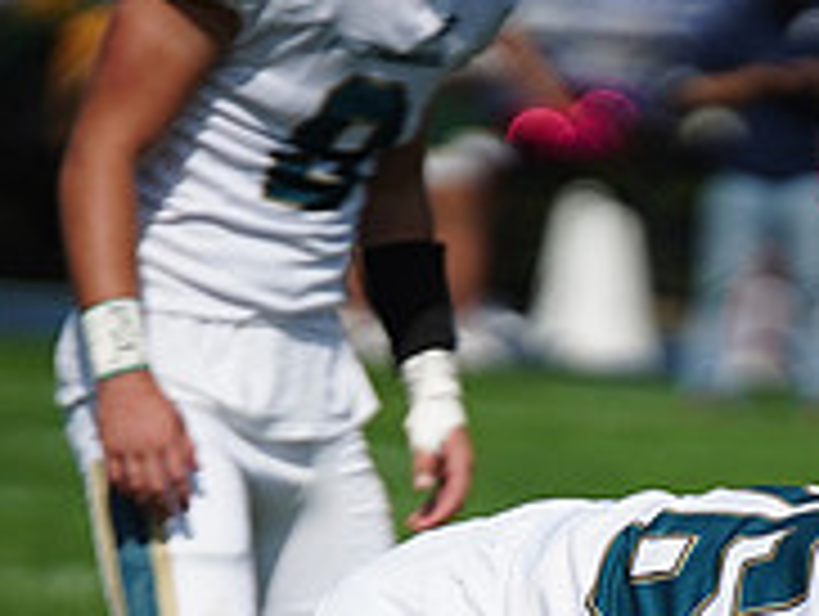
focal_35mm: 918
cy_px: 839
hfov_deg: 2.2
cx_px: 639
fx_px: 21748
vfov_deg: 1.6
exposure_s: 1/8000
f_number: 2.8
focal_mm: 300
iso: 400
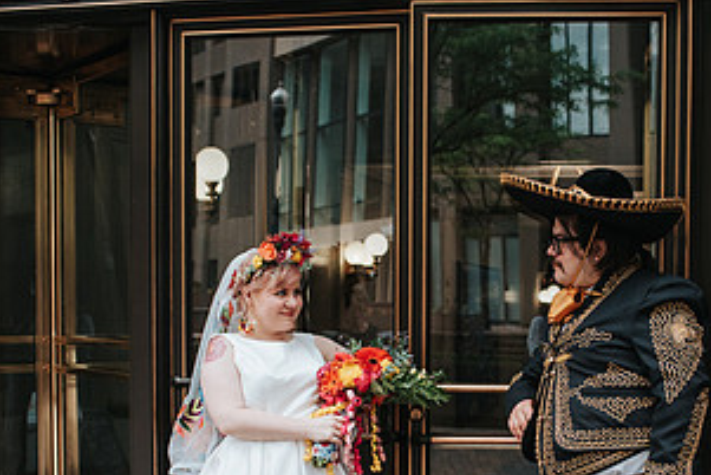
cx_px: 458
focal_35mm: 71
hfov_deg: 28.3
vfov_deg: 18.9
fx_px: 1403
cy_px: 415
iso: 1000
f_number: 3.5
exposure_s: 1/1250
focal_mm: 35
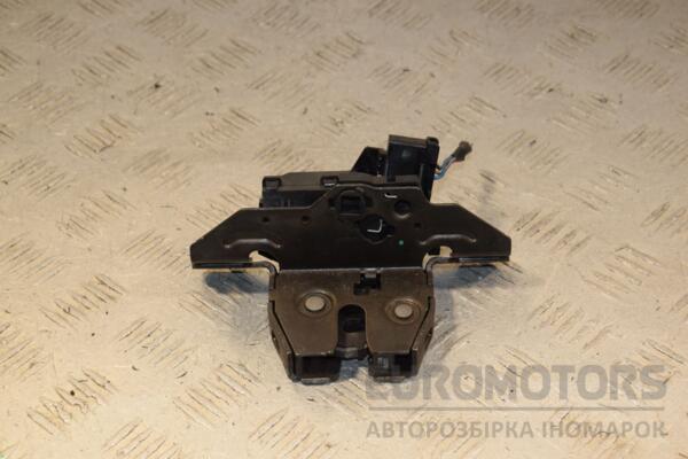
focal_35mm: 93
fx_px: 1777
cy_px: 230
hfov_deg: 21.9
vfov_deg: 14.7
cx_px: 344
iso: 800
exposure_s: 1/200
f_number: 8
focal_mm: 62
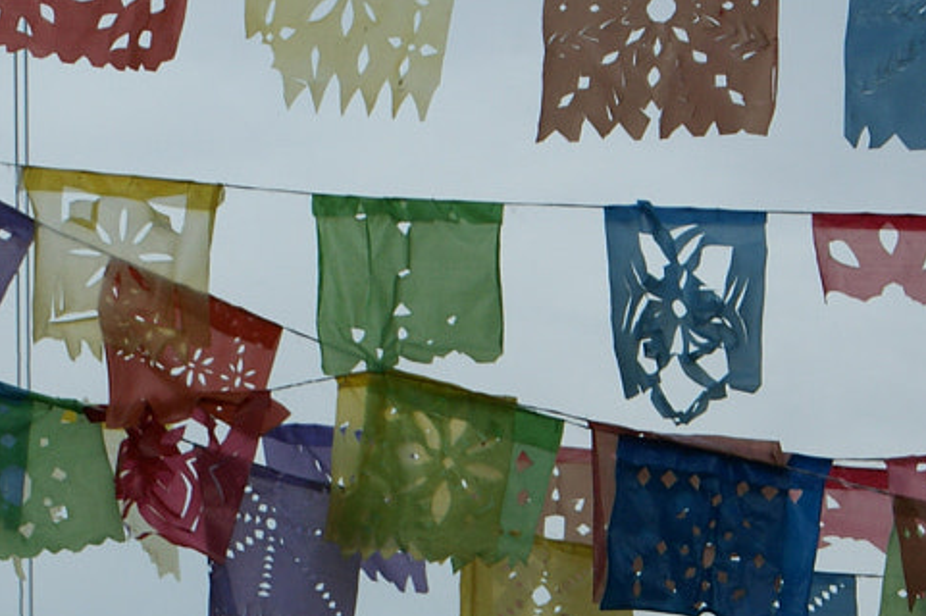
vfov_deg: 5.0
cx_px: 553
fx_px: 7060
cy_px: 531
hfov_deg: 7.5
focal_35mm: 275
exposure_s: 1/160
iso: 100
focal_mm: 55
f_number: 8
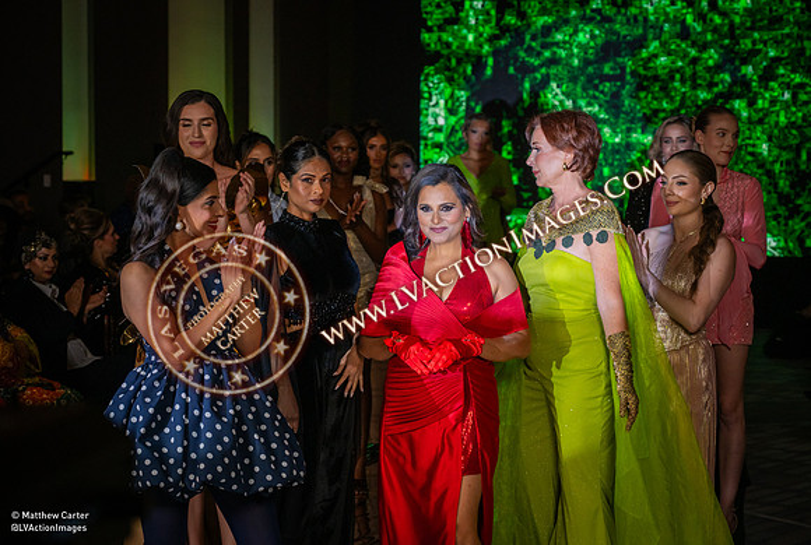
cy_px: 258
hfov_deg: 26.4
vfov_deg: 17.9
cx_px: 427
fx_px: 1730
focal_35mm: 77
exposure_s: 1/640
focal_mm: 70
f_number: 4.5
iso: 1000
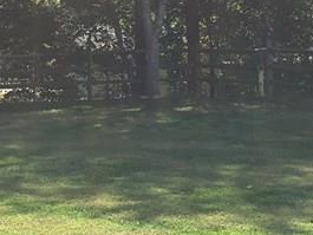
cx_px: -57
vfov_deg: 13.1
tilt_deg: -1.8
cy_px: 35
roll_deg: +0.7
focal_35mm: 112
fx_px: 1013
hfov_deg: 16.8
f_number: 2.2
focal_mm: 4.15
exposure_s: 1/686
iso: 25
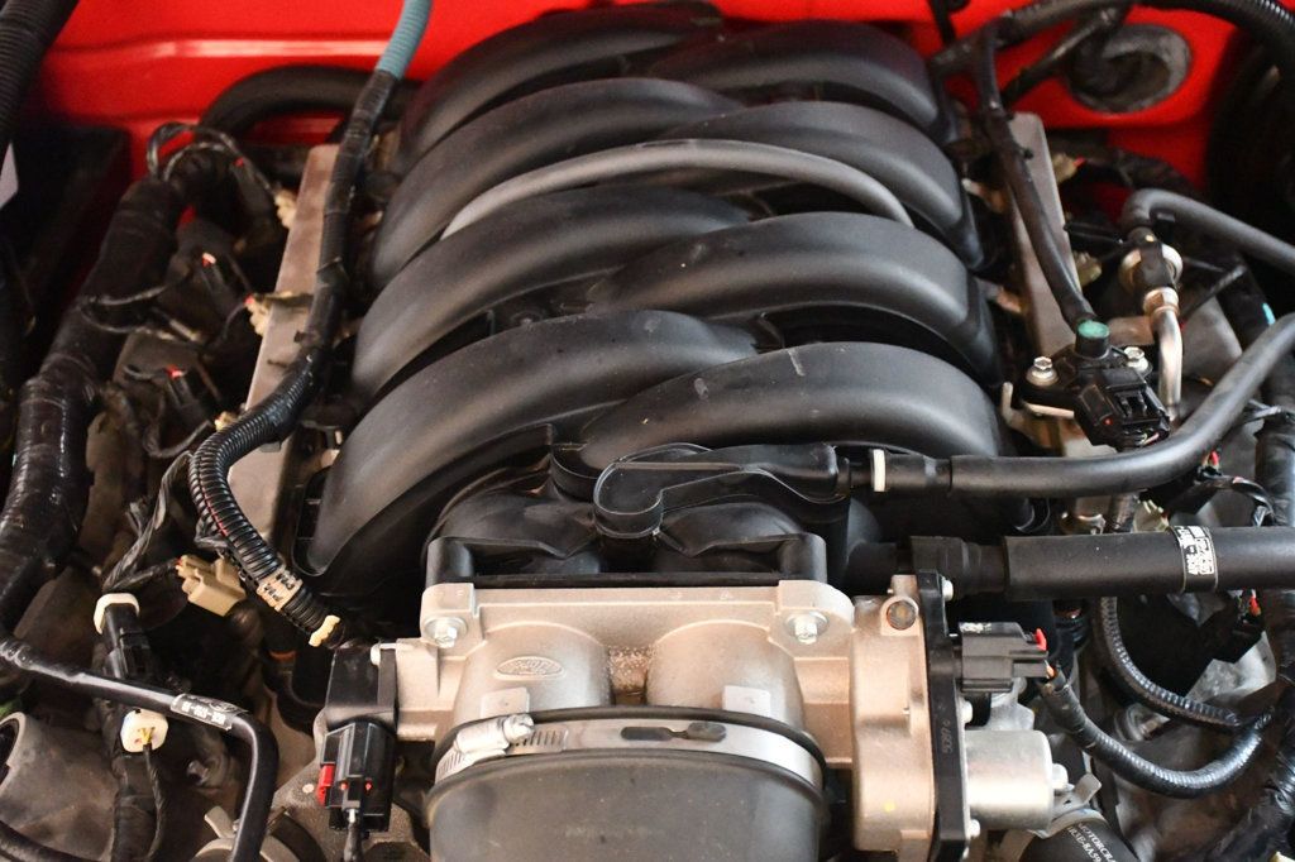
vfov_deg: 21.6
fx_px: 2265
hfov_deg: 31.9
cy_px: 431
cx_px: 648
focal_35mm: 63
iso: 12800
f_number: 4.5
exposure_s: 1/40
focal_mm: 42
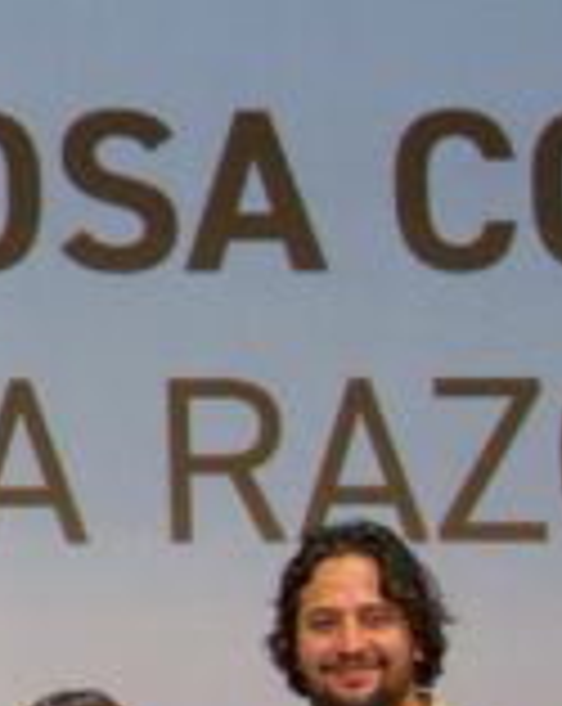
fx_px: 4984
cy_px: 366
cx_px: -706
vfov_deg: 8.1
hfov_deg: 6.2
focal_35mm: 239
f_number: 4
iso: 800
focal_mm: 26
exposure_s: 1/100
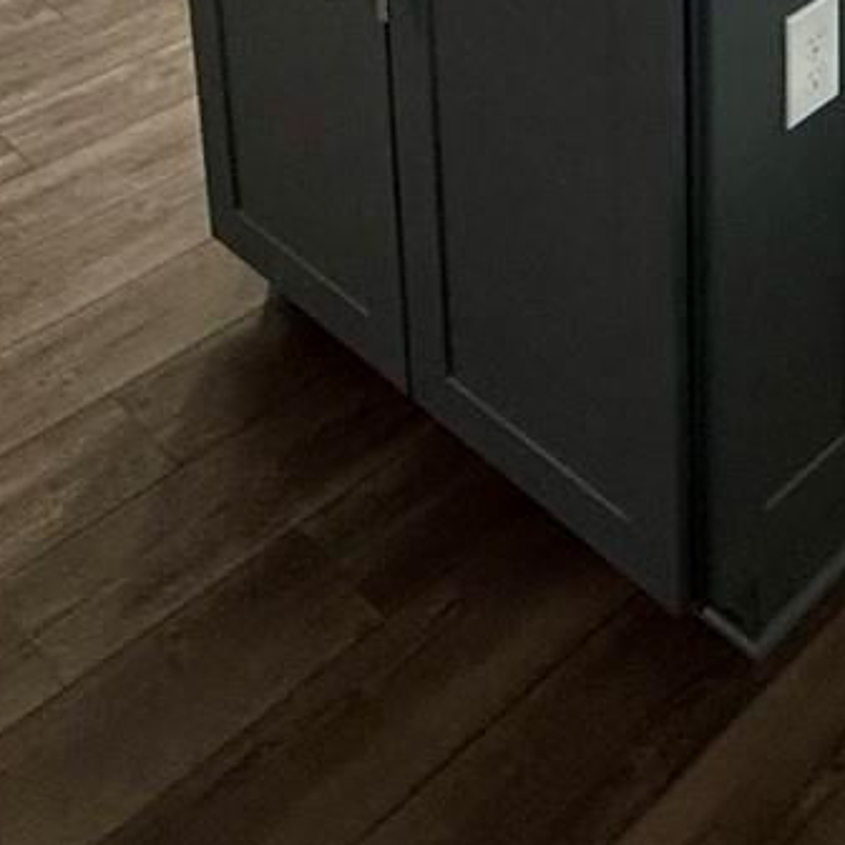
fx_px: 1629
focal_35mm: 59
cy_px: -448
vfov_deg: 23.1
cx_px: 767
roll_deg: +1.4
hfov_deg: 27.9
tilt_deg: -14.0
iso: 200
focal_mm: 2.22
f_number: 2.2
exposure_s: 1/81
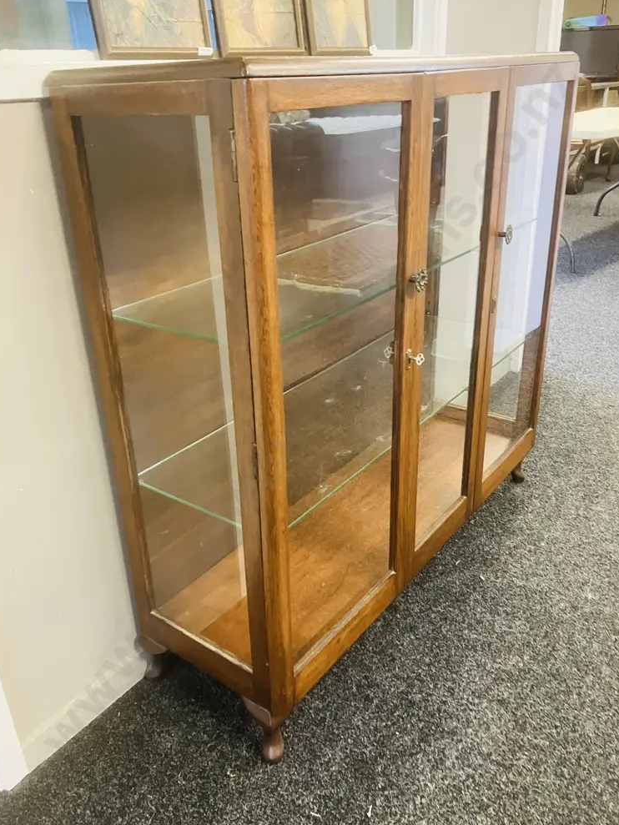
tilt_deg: -24.2
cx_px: 310
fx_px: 691
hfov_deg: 48.2
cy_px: 411
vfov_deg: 61.7
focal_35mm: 29
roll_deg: +1.8
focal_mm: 3.99
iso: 400
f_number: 1.8
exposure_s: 1/33
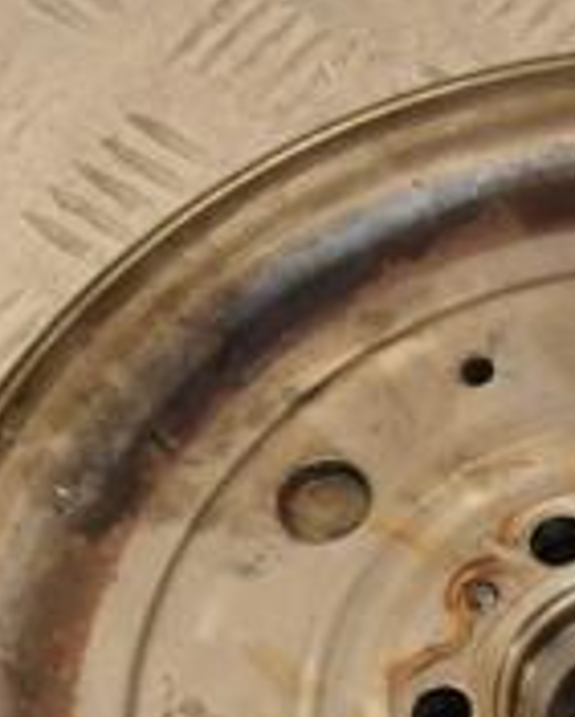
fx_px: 3464
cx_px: 722
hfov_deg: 9.3
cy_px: 811
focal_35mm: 163
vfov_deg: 11.6
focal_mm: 34
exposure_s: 1/200
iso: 800
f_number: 7.1
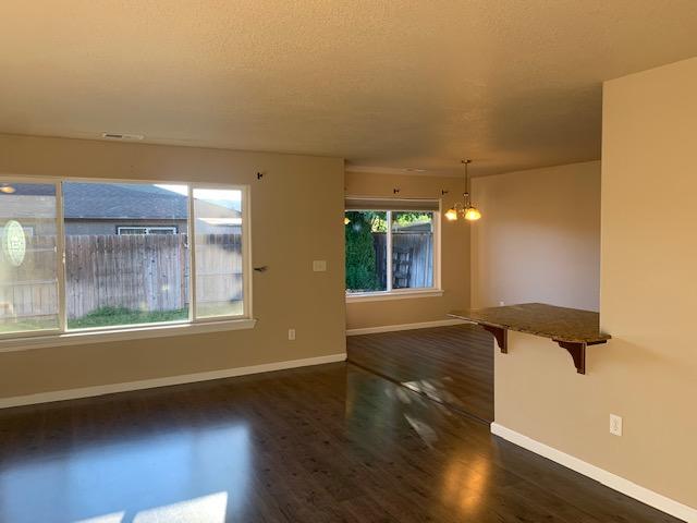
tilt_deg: -3.1
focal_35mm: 26
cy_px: 262
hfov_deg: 67.3
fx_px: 524
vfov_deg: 53.1
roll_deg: +0.1
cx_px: 348
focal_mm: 4.25
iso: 64
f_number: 1.8
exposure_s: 1/121
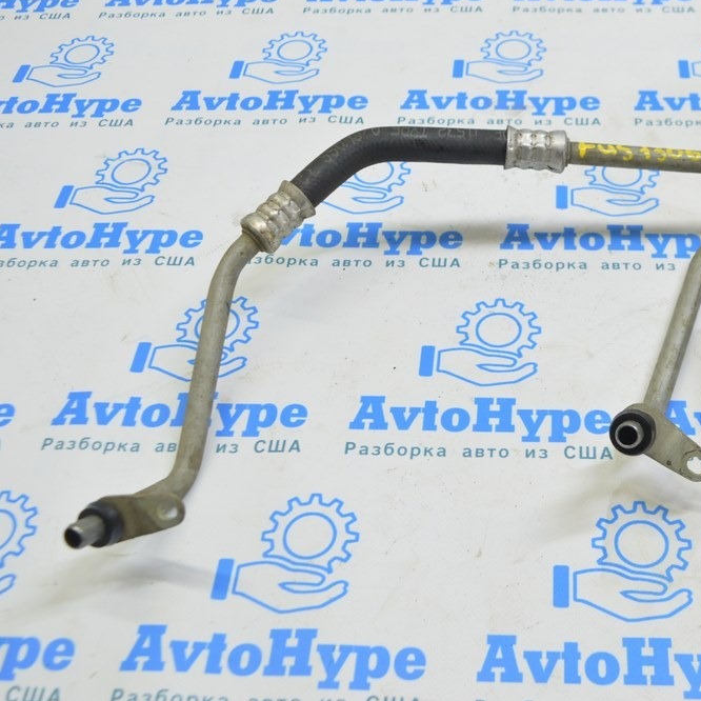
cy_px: 346
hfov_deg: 35.6
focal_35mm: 47
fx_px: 1077
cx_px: 488
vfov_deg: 36.1
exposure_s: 1/20
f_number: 5.6
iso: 400
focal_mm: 24
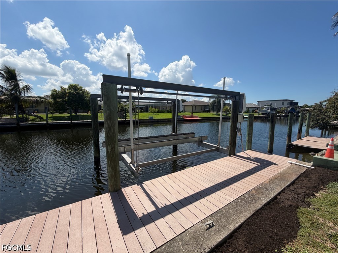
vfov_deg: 85.7
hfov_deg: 102.1
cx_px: 169
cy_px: 126
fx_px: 137
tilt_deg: -7.0
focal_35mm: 14
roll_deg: +0.1
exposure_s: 1/1339
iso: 20
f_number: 2.2
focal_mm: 2.22
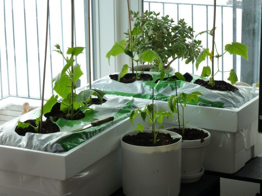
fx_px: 969
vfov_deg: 11.6
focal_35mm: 128
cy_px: 98
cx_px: 131
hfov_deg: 15.4
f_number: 4.4
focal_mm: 21
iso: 125
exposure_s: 1/125
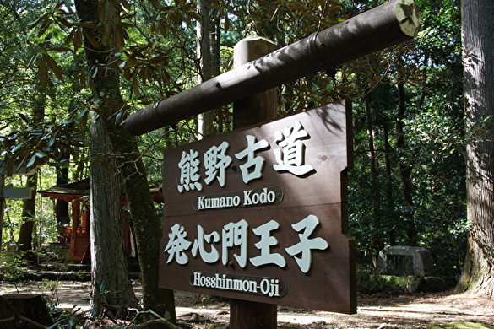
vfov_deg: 40.0
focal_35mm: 33
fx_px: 453
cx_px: 247
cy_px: 164
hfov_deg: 57.2
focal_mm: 22
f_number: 16
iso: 1600
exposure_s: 1/40
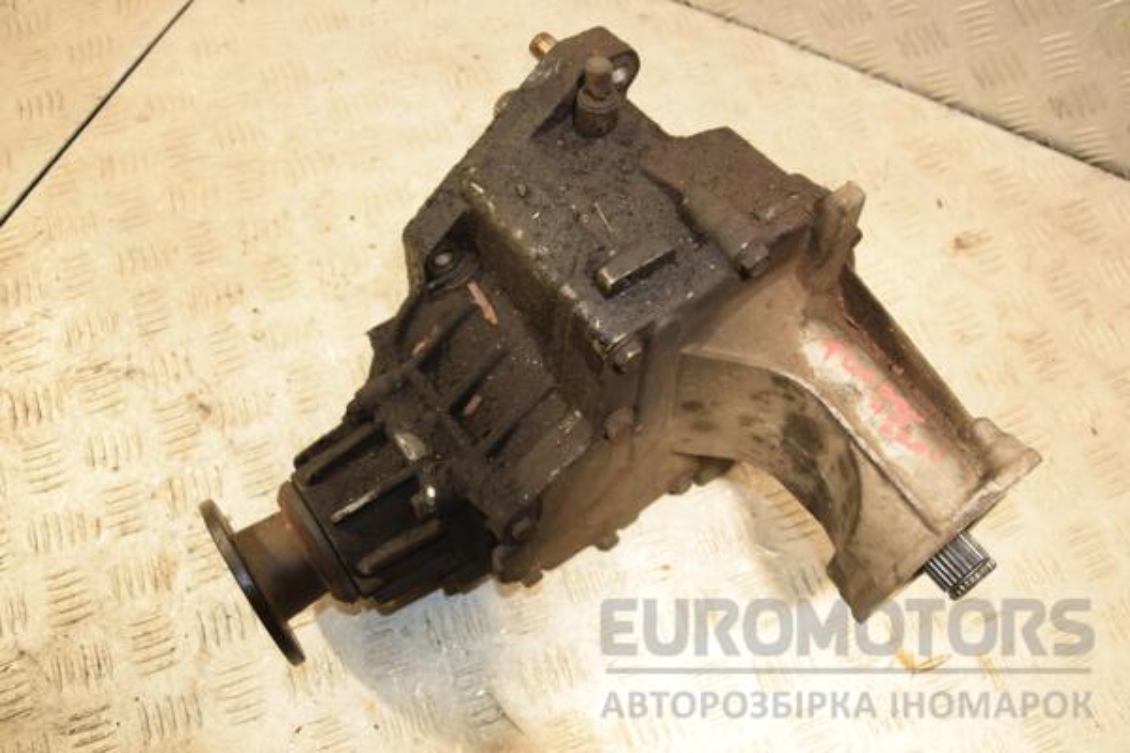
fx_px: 989
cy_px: 376
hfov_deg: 59.5
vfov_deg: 41.7
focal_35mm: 32
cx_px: 565
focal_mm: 21
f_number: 5
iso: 800
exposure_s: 1/160
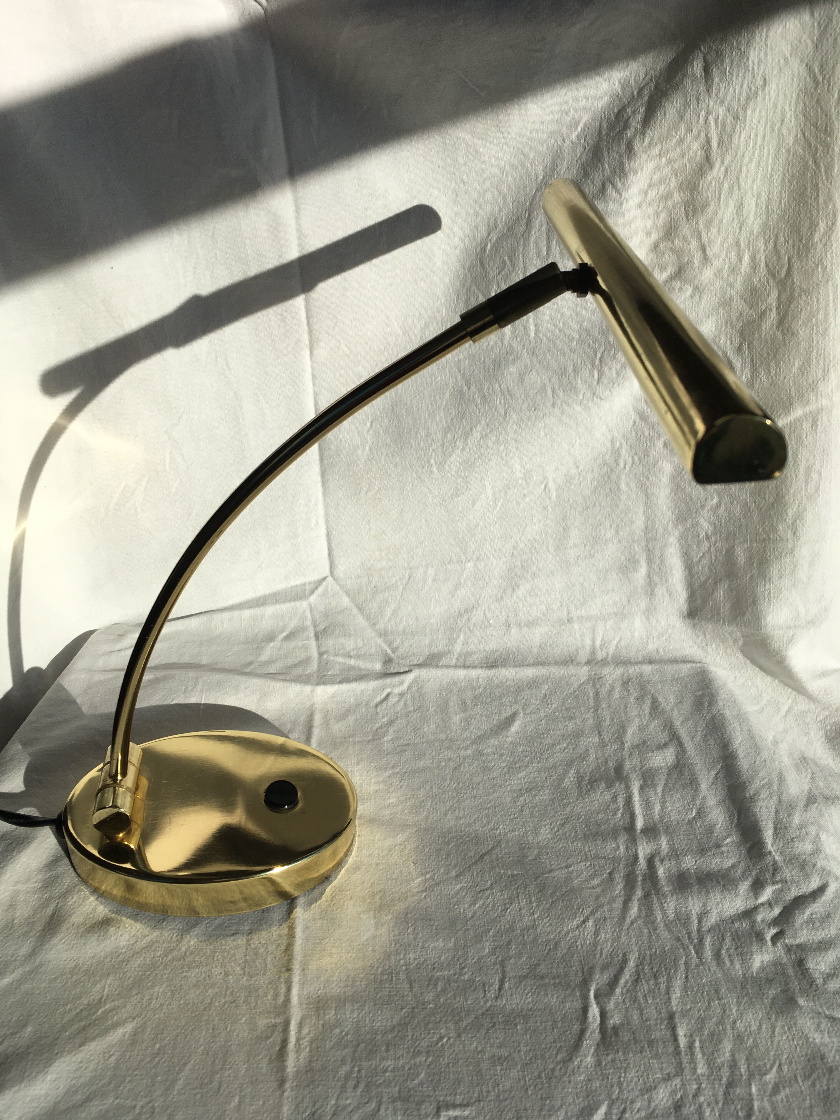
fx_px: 938
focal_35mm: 29
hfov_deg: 48.2
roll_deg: -0.2
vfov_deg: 61.7
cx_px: 420
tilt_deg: -34.4
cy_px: 560
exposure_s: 1/2564
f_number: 2.2
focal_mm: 4.15
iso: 25
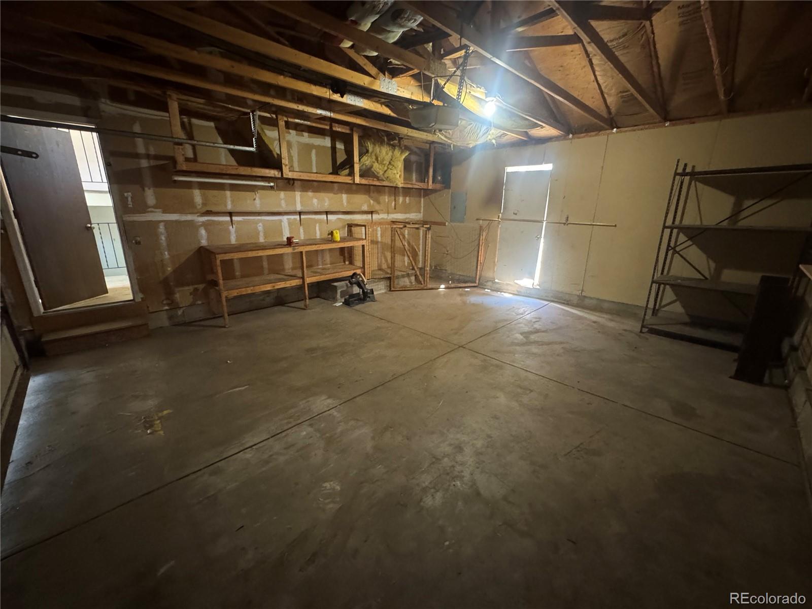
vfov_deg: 85.7
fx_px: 328
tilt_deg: -16.0
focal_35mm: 14
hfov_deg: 102.1
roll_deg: -1.1
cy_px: 304
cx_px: 406
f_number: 2.2
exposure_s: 1/40
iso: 1000
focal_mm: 2.22
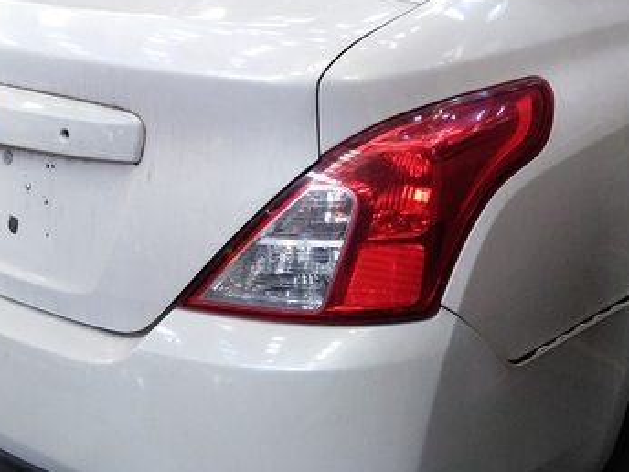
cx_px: 327
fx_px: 999
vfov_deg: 26.5
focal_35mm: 55
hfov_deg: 34.9
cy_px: 183
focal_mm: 3.46
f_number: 2.2
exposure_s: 1/30
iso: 294
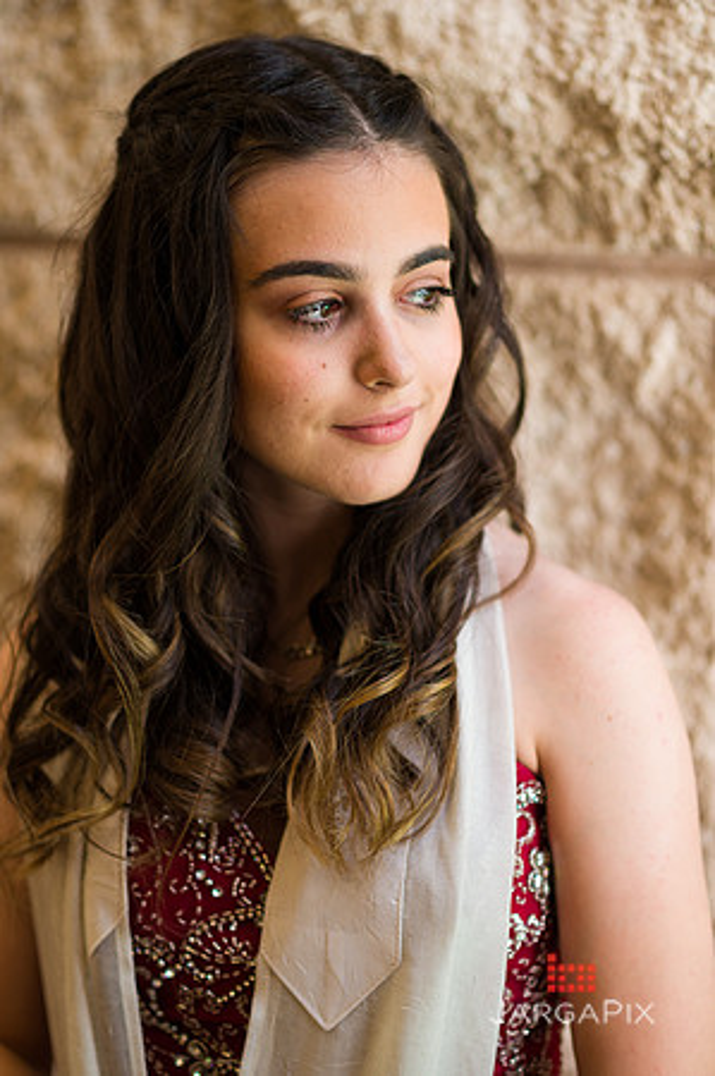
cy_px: 538
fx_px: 2538
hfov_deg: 16.0
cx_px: 358
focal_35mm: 85
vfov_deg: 23.9
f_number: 2
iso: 200
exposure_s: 1/60
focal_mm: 85
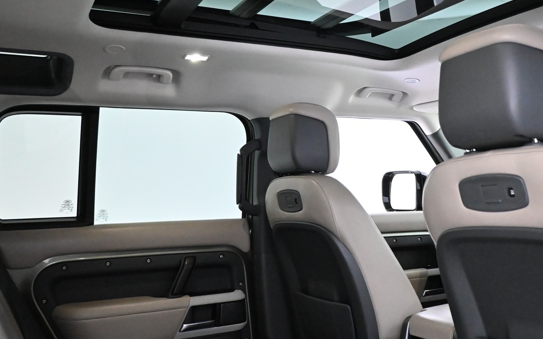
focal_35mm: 40
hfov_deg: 48.9
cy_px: 116
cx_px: 330
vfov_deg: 31.7
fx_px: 593
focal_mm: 18.5
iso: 8000
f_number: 3.8
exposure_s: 1/60
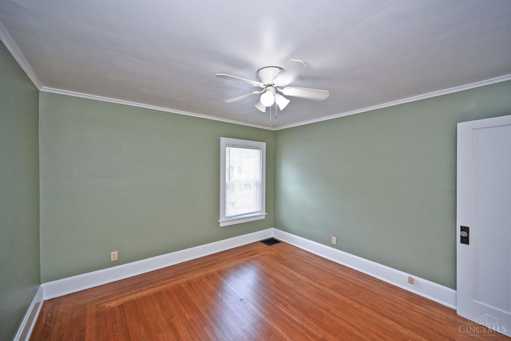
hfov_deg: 104.3
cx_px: 256
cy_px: 170
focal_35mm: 14
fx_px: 199
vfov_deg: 81.2
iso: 280
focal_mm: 14
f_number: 4
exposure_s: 1/60
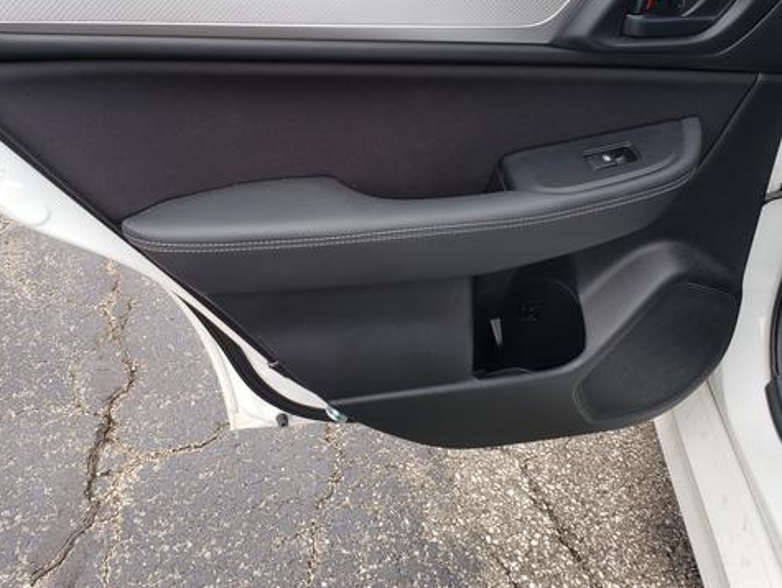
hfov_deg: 52.4
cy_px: 217
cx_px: 333
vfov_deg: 40.4
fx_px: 791
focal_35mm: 35
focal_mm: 4.3
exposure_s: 1/120
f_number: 2.4
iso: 50
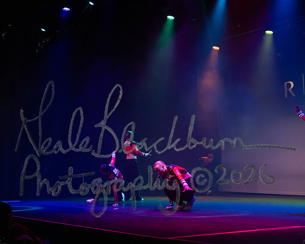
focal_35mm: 56
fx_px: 508
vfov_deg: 27.0
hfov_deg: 33.3
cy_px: 122
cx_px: 132
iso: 6400
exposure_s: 1/400
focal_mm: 50
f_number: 5
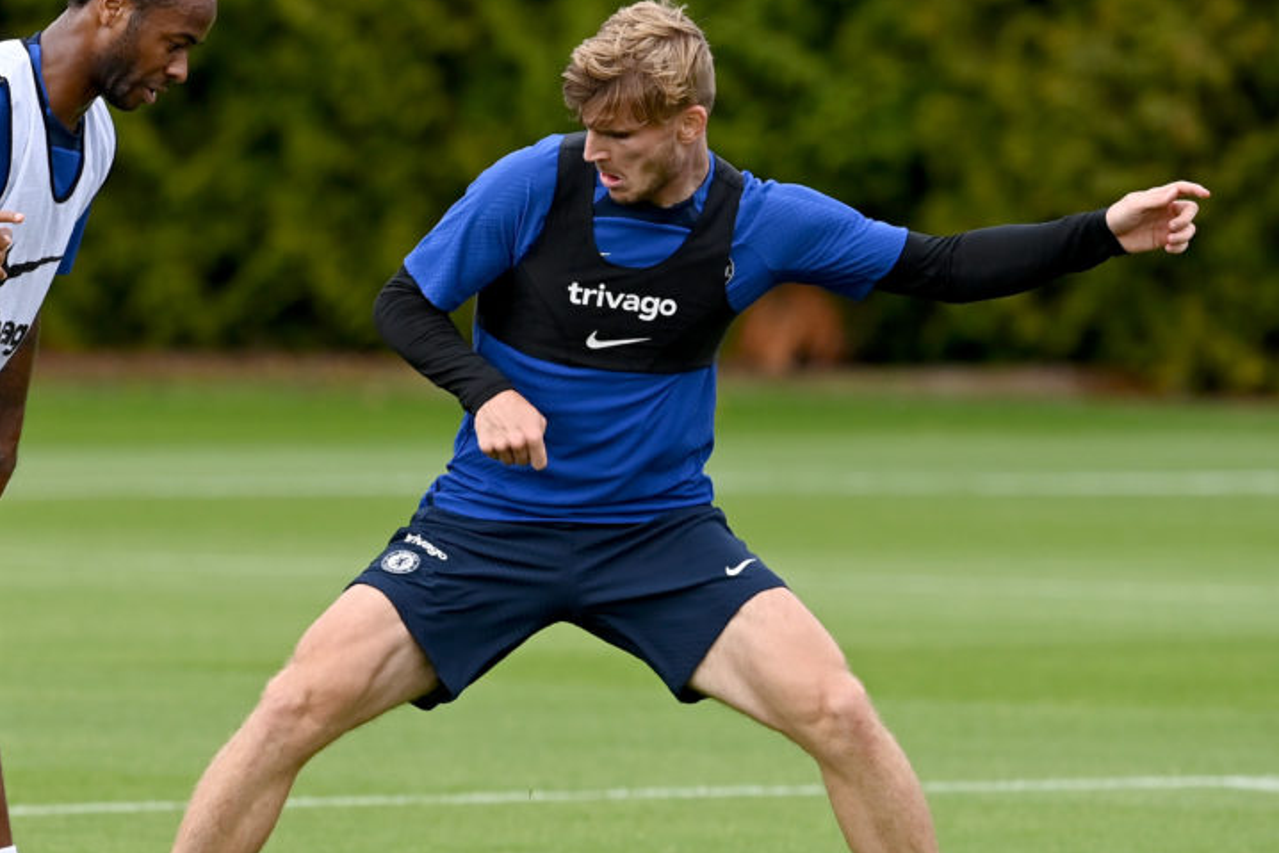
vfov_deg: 2.2
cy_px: 479
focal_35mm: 635
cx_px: 387
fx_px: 22563
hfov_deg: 3.2
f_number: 5.6
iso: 800
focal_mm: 400
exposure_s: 1/2000
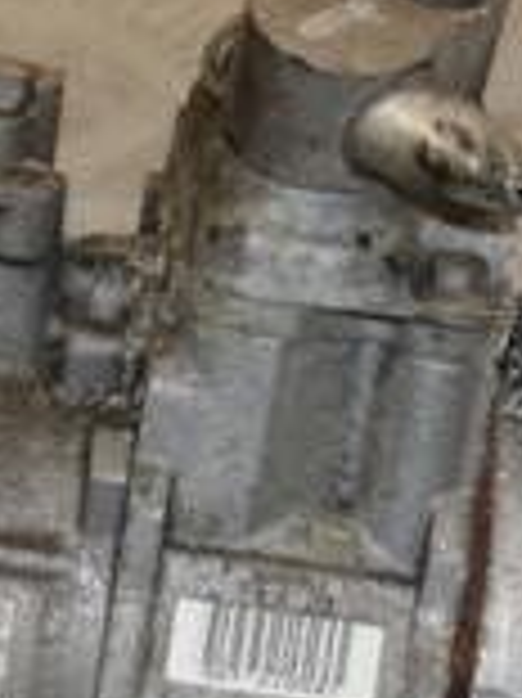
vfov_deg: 6.8
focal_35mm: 291
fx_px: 5859
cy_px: 513
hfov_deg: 5.1
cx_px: -36
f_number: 5.6
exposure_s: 1/200
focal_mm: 52
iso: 800
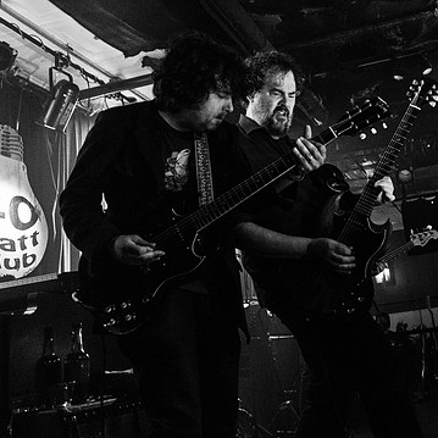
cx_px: 350
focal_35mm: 40
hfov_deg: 40.2
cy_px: 203
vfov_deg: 41.8
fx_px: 573
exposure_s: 1/100
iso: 3200
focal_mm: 24
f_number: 3.2
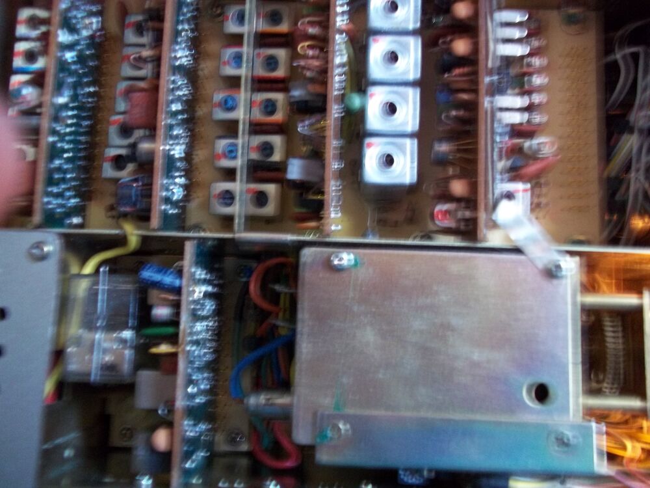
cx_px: 325
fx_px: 601
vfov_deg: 44.2
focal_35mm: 32
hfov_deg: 56.8
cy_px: 244
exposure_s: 1/8
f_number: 2.9
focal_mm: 5.7
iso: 176
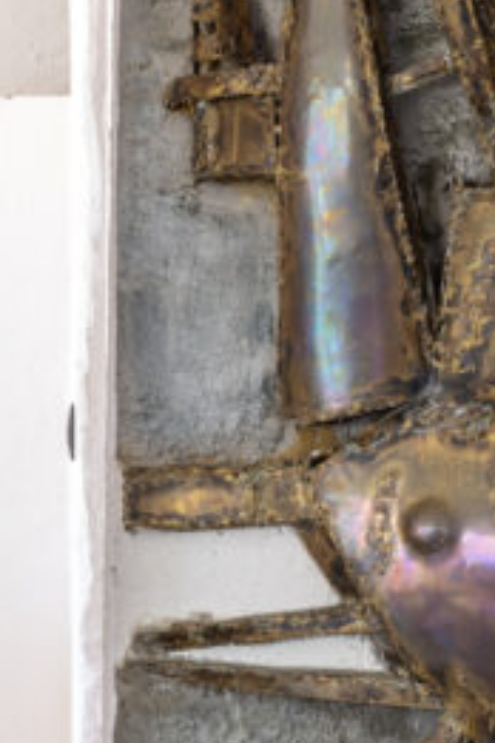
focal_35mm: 196
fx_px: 4042
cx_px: 24
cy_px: 305
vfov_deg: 10.5
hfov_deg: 7.0
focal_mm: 50
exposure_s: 1/8
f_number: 16
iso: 800
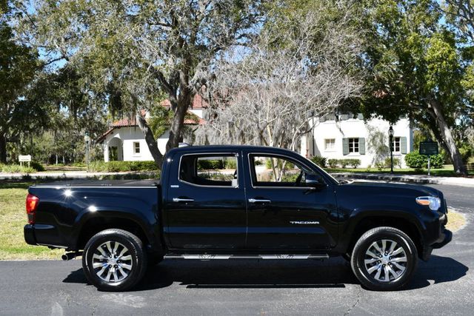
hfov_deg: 46.4
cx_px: 237
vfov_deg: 31.9
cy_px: 158
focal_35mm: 42
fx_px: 553
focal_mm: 21
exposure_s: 1/250
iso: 125
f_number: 8
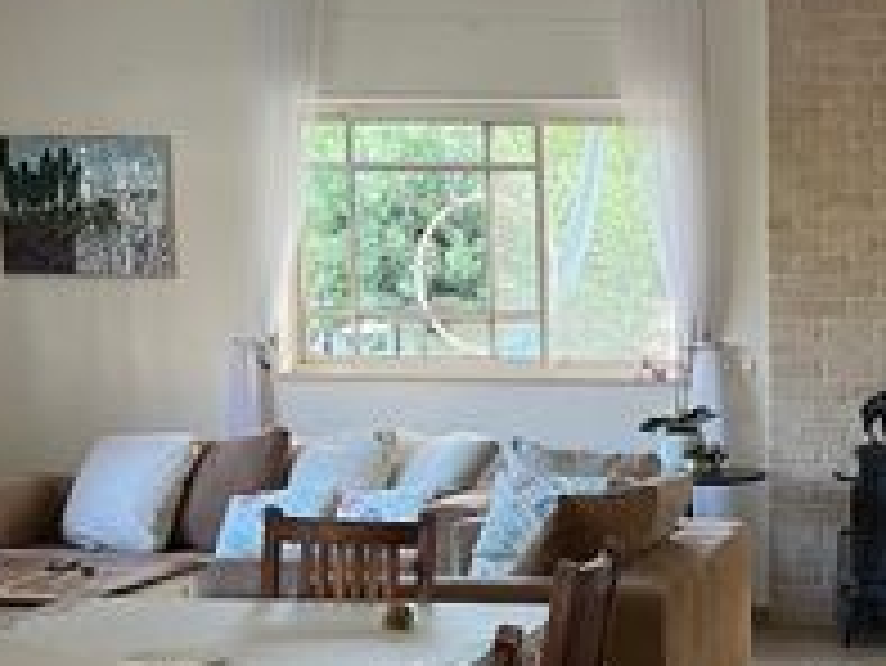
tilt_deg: -9.0
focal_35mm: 79
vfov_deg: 18.4
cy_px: 590
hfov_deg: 23.6
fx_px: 2023
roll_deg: +0.2
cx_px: 890
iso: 125
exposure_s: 1/87
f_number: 1.5
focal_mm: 5.7
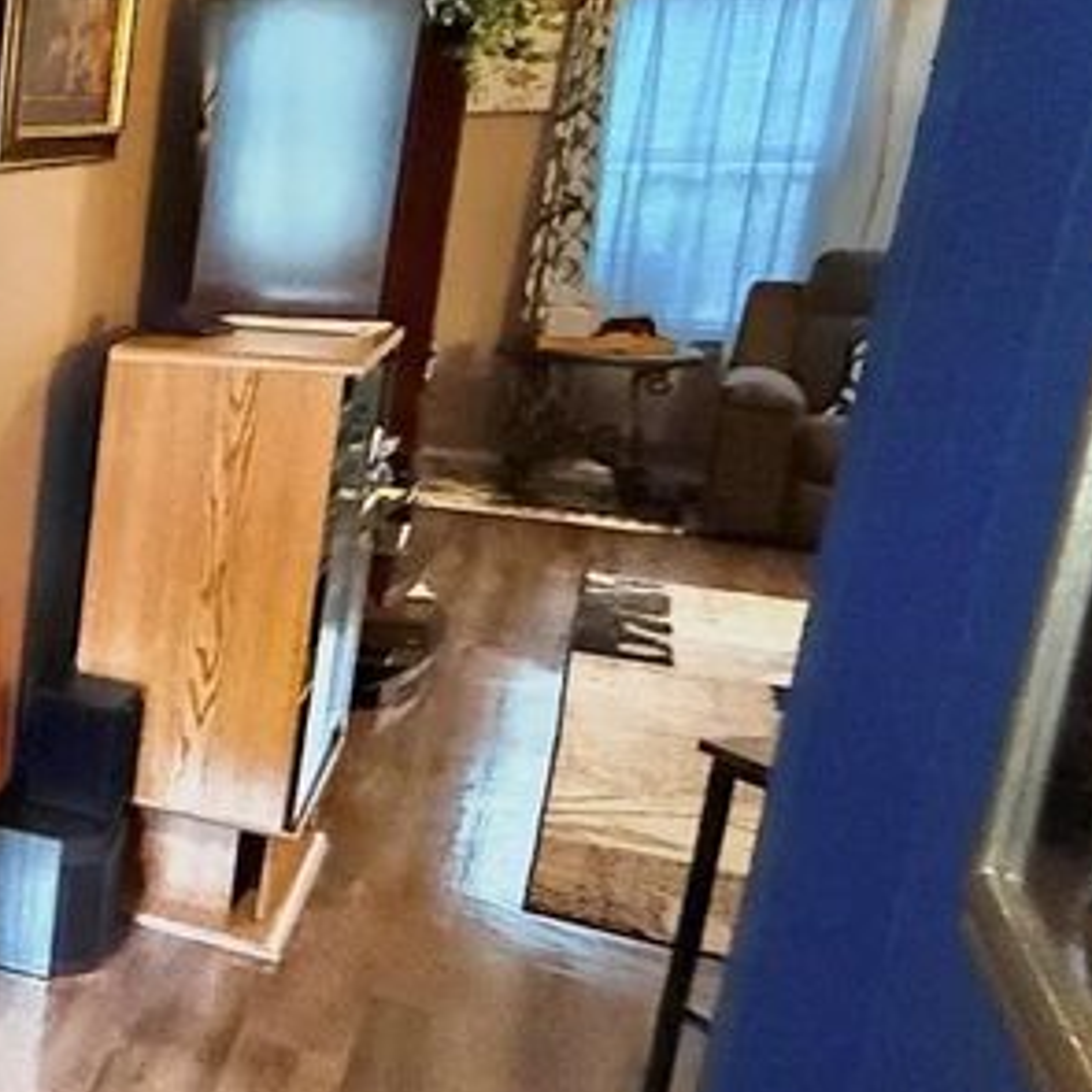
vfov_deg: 39.1
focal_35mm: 43
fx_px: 1535
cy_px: 500
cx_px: -689
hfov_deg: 25.1
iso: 1250
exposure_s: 1/60
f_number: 2.2
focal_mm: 2.22
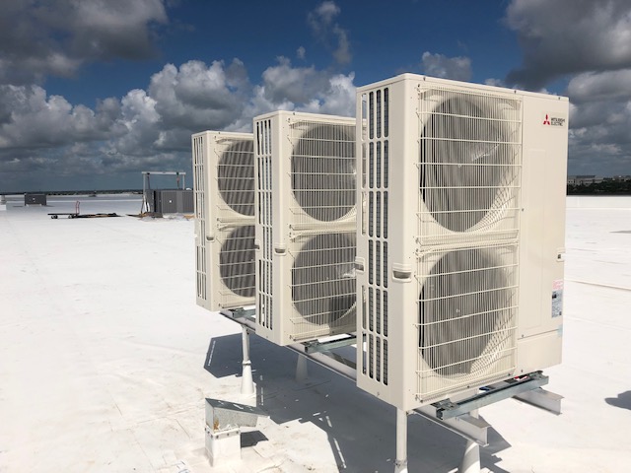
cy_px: 236
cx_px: 316
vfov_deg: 49.7
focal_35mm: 28
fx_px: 510
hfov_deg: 63.4
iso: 20
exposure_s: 1/8130
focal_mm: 4
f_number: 1.8
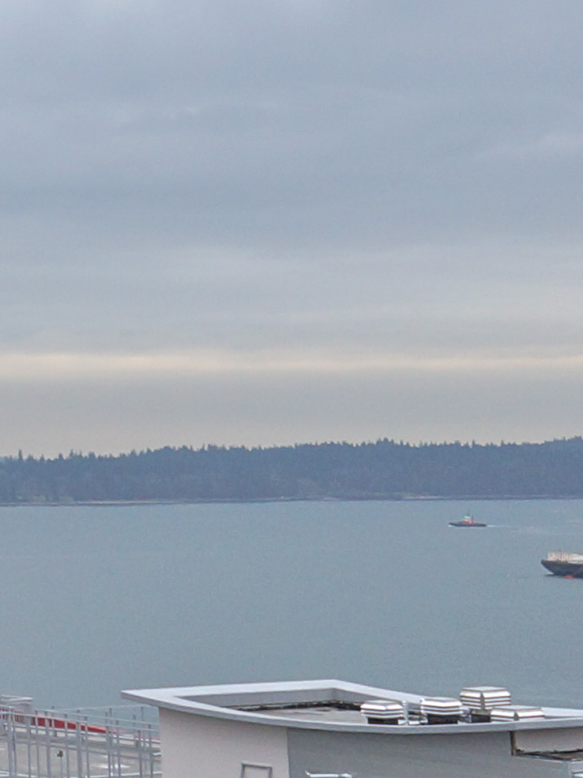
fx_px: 2584
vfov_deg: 16.8
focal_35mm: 115
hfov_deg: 11.2
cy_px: 28
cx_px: -702
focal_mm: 16
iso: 200
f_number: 8
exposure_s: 1/250
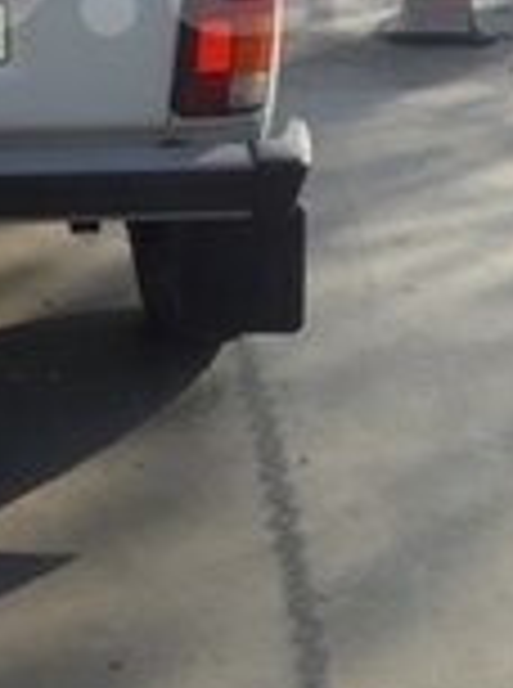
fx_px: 1806
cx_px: -135
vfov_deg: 20.5
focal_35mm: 91
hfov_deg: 15.5
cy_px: -76
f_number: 1.9
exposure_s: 1/1133
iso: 40
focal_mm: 3.7
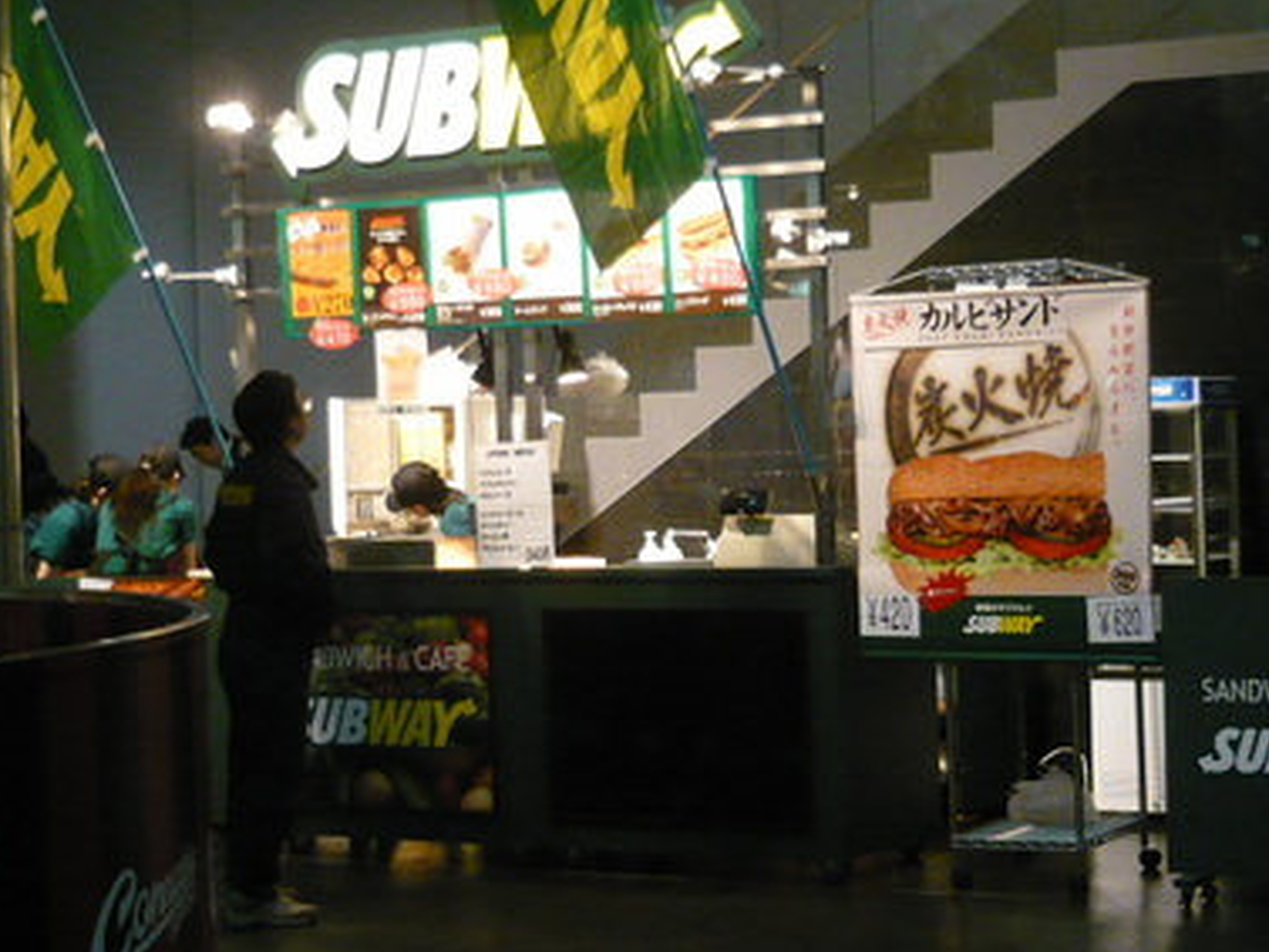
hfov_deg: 25.0
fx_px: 2860
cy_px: 496
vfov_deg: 18.9
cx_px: 683
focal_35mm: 78
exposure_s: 1/20
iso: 400
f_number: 3
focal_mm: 7.2
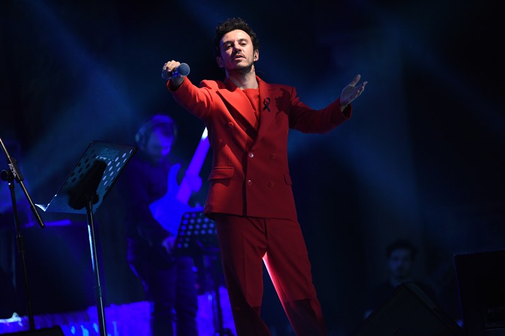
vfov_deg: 6.9
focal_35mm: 200
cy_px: 168
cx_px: 252
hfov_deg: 10.3
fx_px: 2805
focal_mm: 200
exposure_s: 1/500
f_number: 2.8
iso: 2500
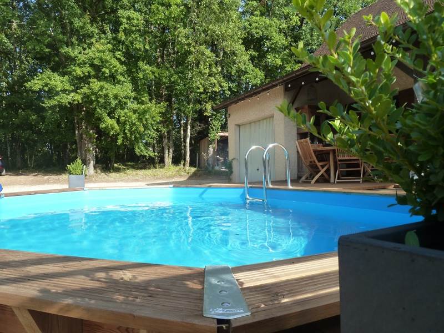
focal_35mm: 25
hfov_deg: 69.4
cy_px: 166
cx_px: 222
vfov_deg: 54.9
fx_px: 321
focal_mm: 4.1
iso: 125
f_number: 4
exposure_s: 1/200
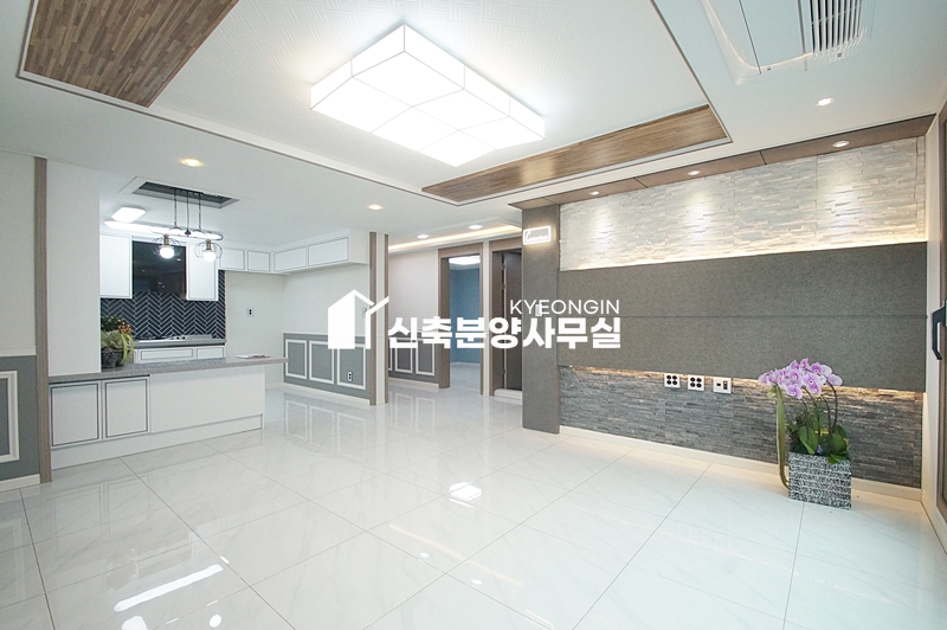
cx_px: 474
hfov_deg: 100.4
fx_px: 394
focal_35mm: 15
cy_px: 315
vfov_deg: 77.2
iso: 1600
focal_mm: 10
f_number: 7.1
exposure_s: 1/125
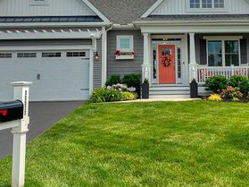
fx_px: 309
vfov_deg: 33.0
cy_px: 49
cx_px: 160
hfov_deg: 43.4
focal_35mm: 43
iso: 110
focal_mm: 12.29
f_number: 2.8
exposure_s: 1/120
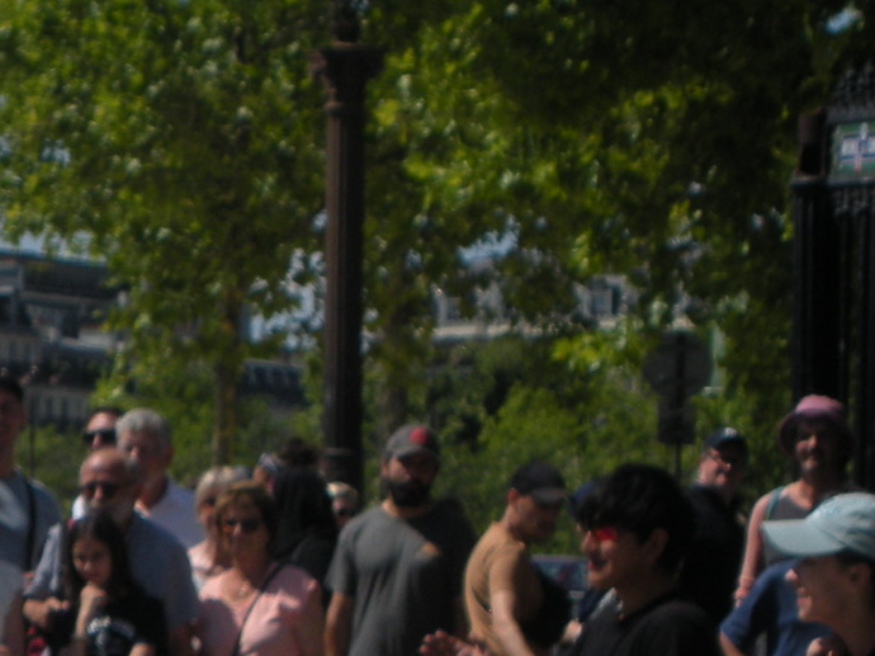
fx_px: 4801
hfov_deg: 10.2
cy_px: 879
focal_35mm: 190
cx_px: -190
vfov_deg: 7.7
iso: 64
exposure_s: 1/801
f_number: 4.6
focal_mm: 11.2
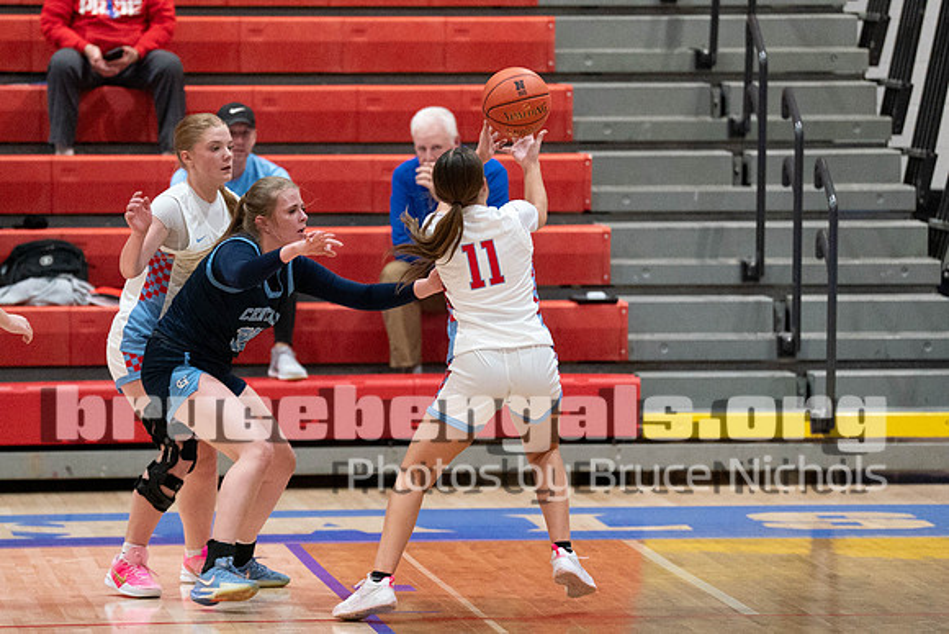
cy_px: 322
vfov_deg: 4.3
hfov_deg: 6.4
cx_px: 435
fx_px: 8423
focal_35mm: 319
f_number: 2.8
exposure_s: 1/1000
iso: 5000
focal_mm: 200
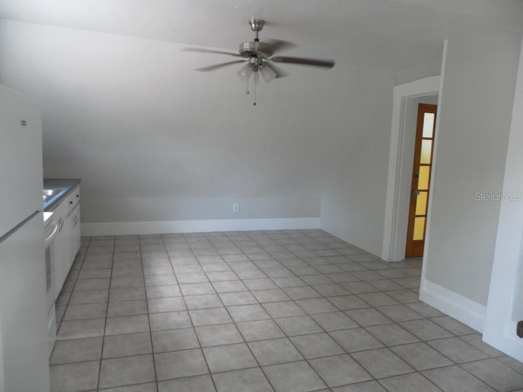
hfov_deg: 67.3
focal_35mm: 26
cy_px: 196
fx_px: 393
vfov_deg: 53.1
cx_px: 262
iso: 160
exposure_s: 1/30
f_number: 2.8
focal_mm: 4.6
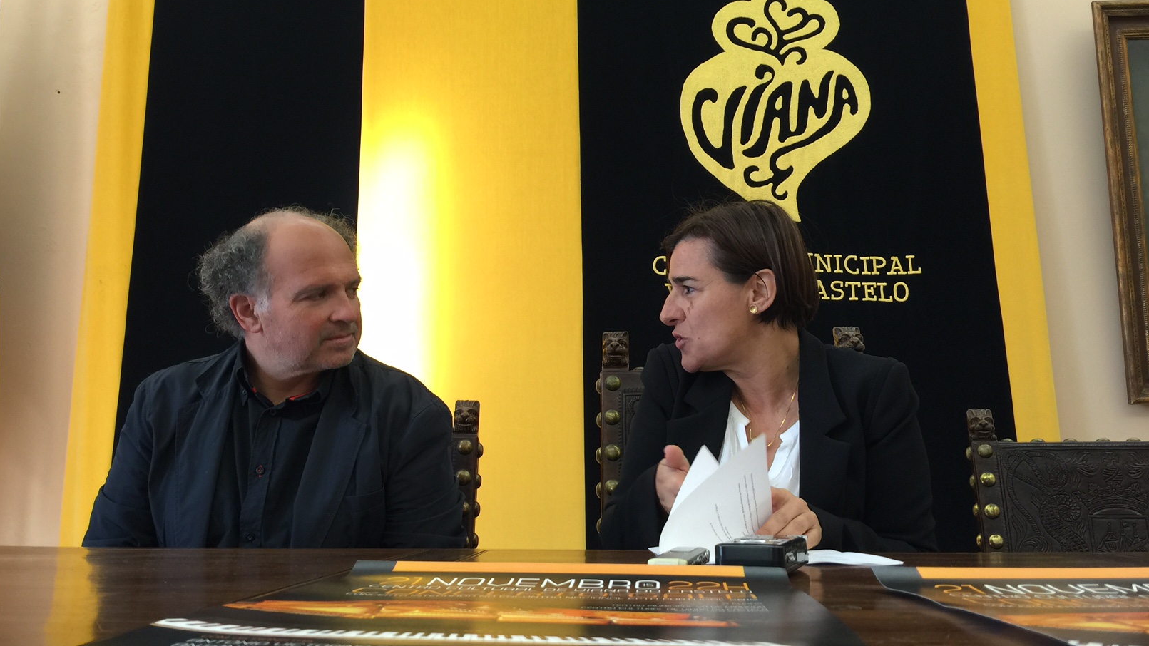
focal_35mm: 32
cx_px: 568
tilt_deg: +11.1
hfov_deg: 61.0
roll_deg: -1.0
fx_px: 975
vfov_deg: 36.7
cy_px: 307
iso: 40
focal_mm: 4.15
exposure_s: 1/17
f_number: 2.2
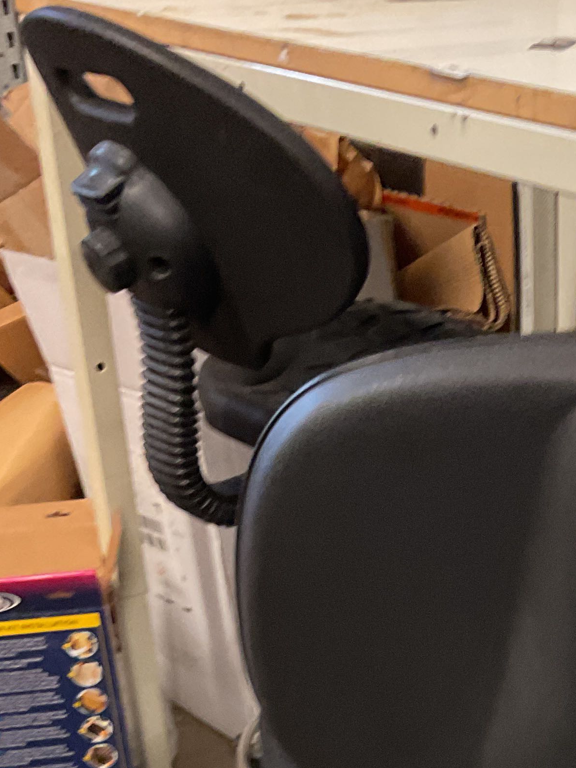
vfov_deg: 24.4
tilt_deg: -31.6
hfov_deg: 19.5
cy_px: 868
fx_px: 1642
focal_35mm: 74
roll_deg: -1.1
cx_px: 539
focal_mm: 3
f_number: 1.8
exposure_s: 1/33
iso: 200
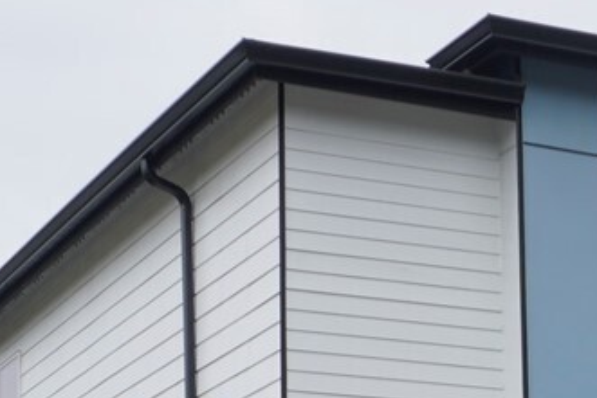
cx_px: 549
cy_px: 682
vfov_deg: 10.6
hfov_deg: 16.4
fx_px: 2041
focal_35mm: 123
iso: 100
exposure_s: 1/800
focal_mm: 16
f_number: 4.5
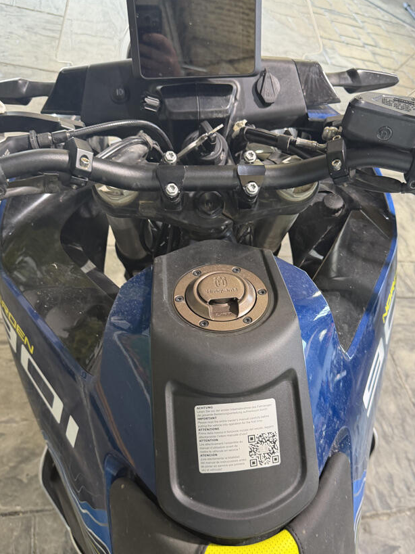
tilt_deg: -47.4
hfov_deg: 46.8
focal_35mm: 30
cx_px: 221
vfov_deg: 59.8
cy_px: 305
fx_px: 480
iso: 250
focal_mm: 6.76
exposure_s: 1/60
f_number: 1.78
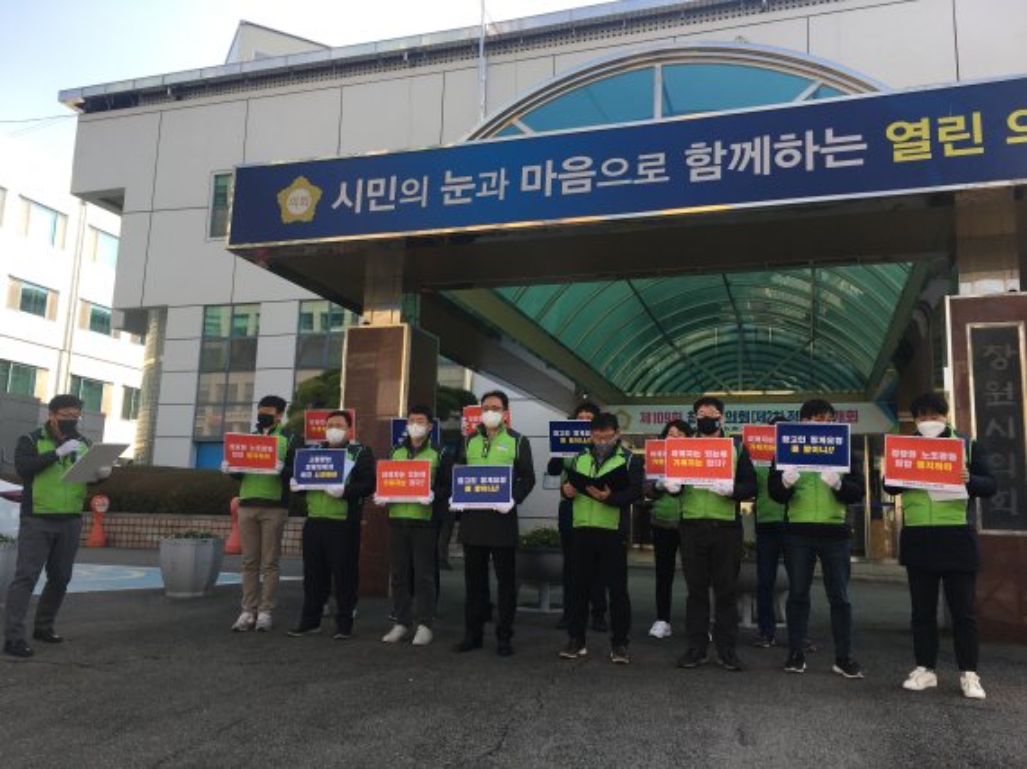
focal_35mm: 29
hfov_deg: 61.7
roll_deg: -1.9
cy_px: 384
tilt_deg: +8.6
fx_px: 860
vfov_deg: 48.2
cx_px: 514
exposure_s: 1/413
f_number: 2.2
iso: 25
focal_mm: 4.15
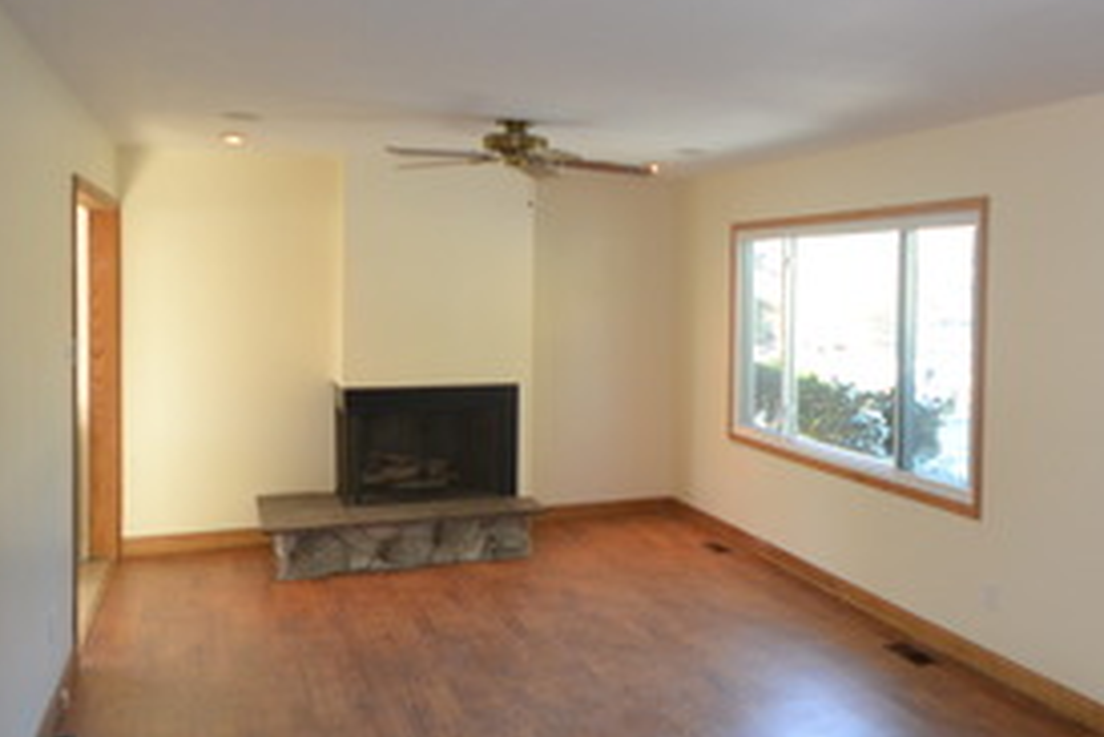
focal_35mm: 35
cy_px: 312
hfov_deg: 50.4
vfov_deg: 37.8
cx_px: 915
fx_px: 1074
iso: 720
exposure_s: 1/60
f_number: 4
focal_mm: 10
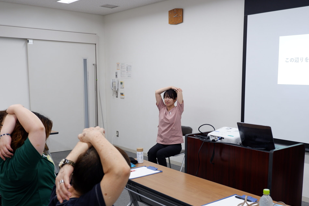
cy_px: 133
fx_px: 335
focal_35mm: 39
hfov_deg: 49.4
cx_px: 174
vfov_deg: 34.0
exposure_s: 1/75
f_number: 4
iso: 200
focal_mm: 19.7
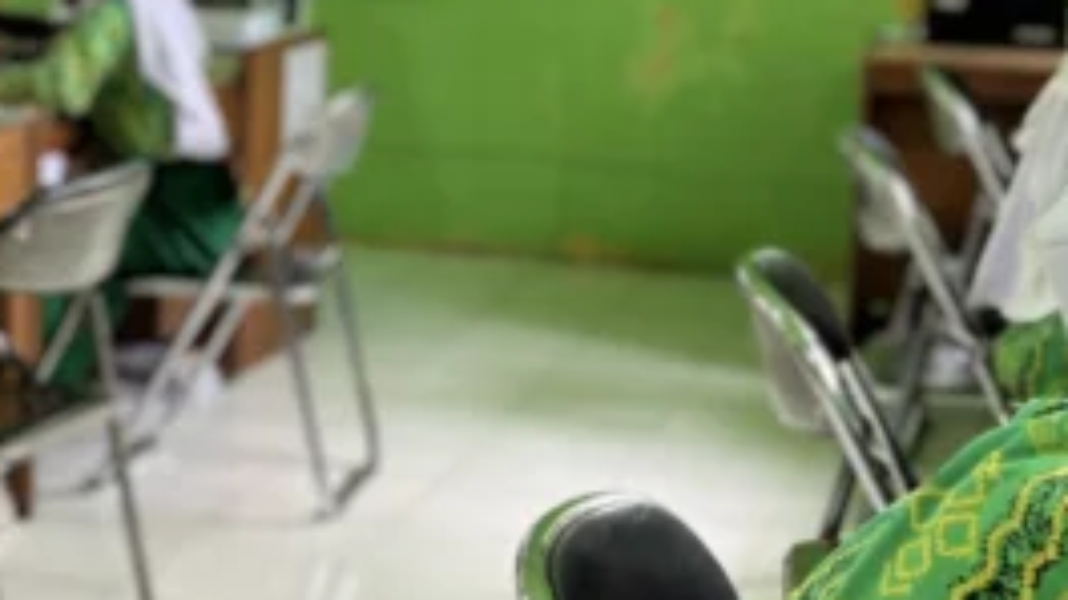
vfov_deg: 14.6
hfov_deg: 24.4
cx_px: -60
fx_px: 2322
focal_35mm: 82
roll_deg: -0.1
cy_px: 72
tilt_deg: -5.9
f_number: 1.6
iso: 125
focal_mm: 5.1
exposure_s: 1/100
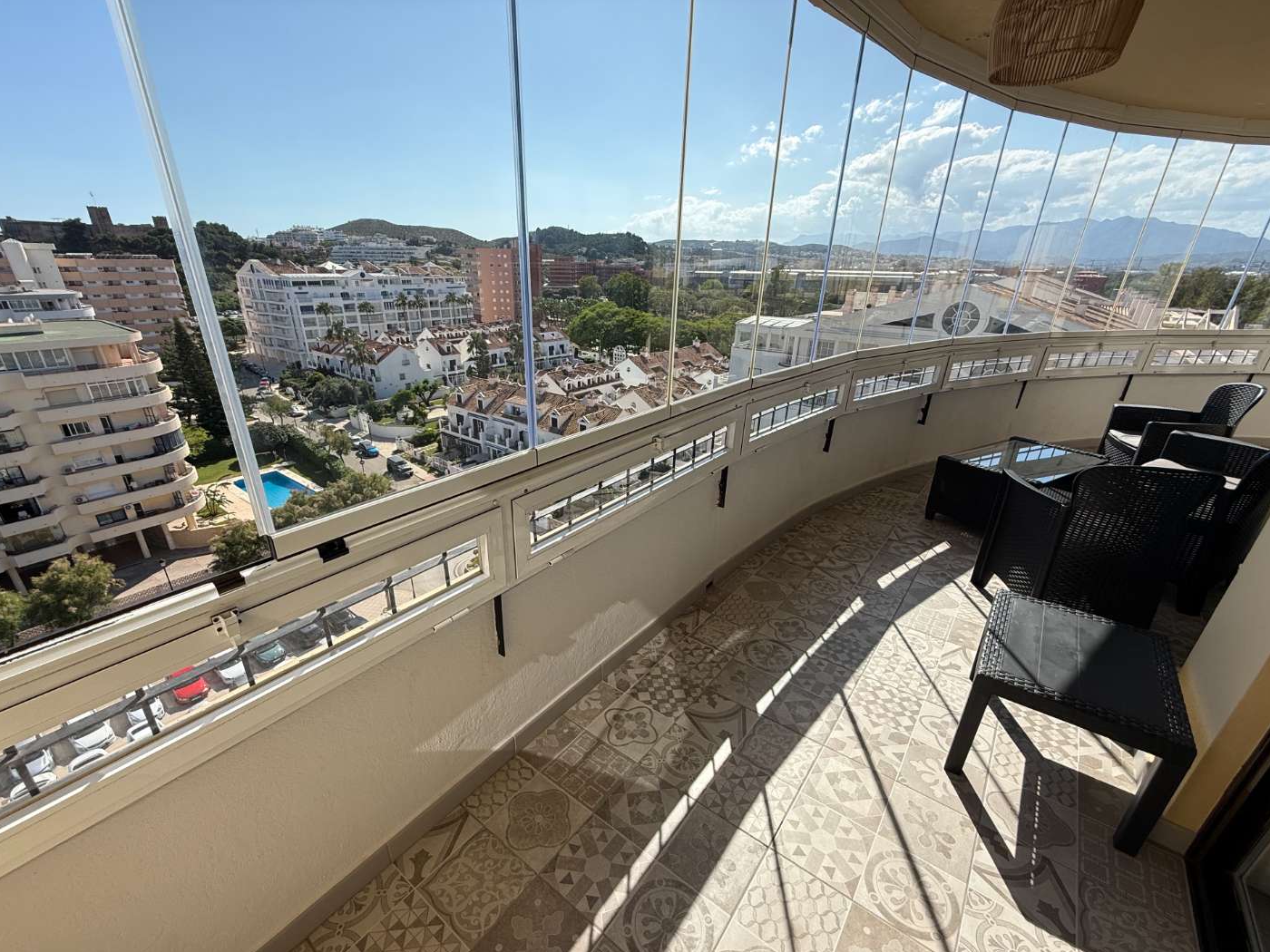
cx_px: 618
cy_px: 508
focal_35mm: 15
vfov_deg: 81.6
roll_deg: -1.8
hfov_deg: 98.1
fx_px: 550
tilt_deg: -25.0
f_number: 2.2
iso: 50
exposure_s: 1/1339
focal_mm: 2.22
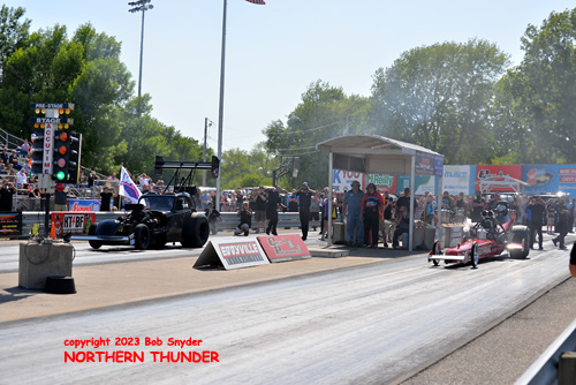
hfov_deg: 28.8
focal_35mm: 70
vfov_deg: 19.5
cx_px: 288
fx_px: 1121
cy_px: 192
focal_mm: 70
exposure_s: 1/2000
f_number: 8
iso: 400
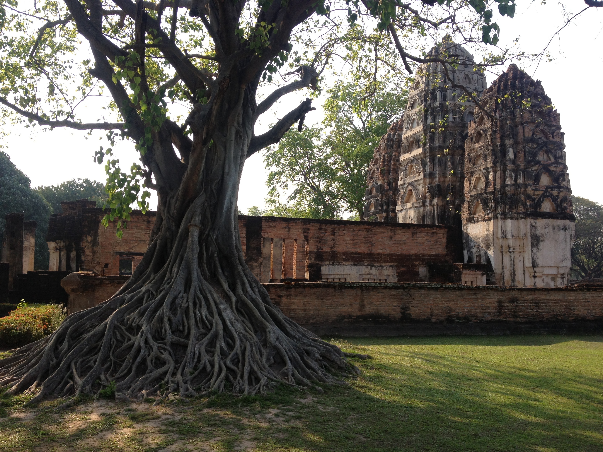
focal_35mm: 35
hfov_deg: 52.6
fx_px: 610
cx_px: 302
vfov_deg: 40.7
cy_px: 226
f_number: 2.4
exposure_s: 1/642
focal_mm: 4.28
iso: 50
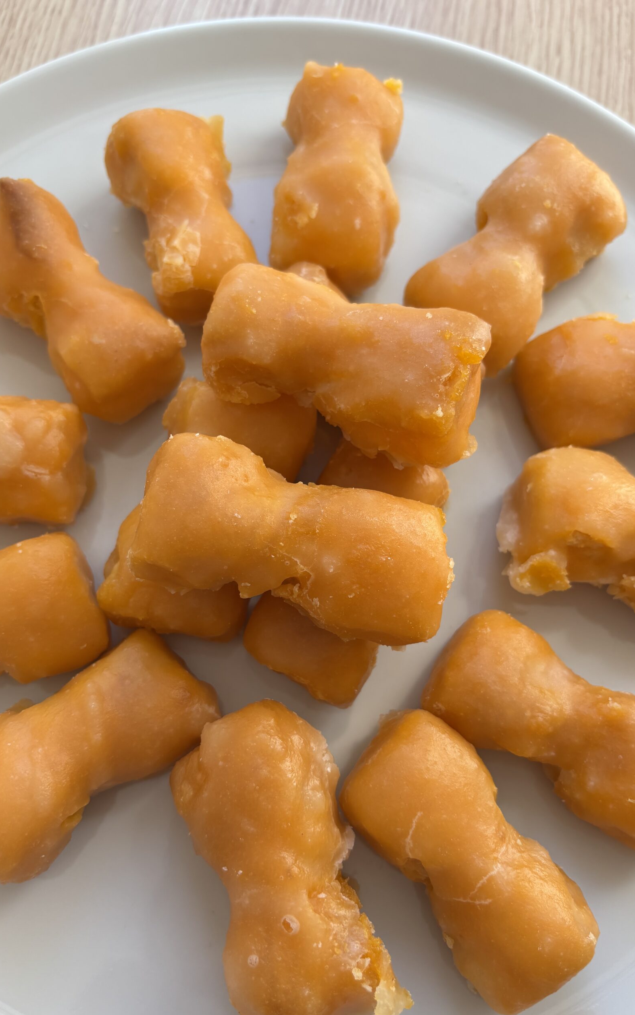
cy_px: 515
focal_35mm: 28
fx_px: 775
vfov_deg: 66.5
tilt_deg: -72.8
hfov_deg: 44.5
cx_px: 305
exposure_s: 1/370
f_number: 1.6
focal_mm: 5.96
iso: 50
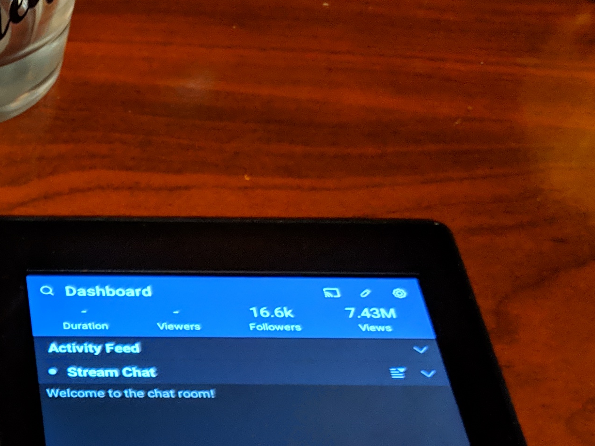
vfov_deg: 15.9
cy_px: 651
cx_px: -205
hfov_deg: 20.5
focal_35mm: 86
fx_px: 1478
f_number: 1.8
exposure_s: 1/30
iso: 444
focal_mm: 4.44
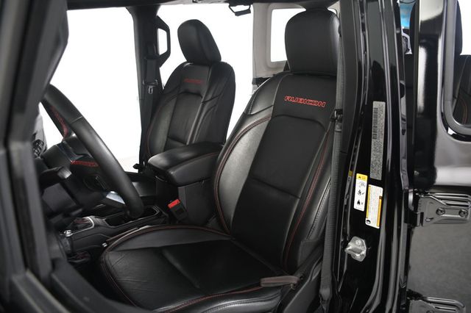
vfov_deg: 43.6
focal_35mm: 30
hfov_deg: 62.0
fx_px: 392
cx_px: 236
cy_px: 156
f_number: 3.5
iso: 100
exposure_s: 1/160
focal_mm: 20
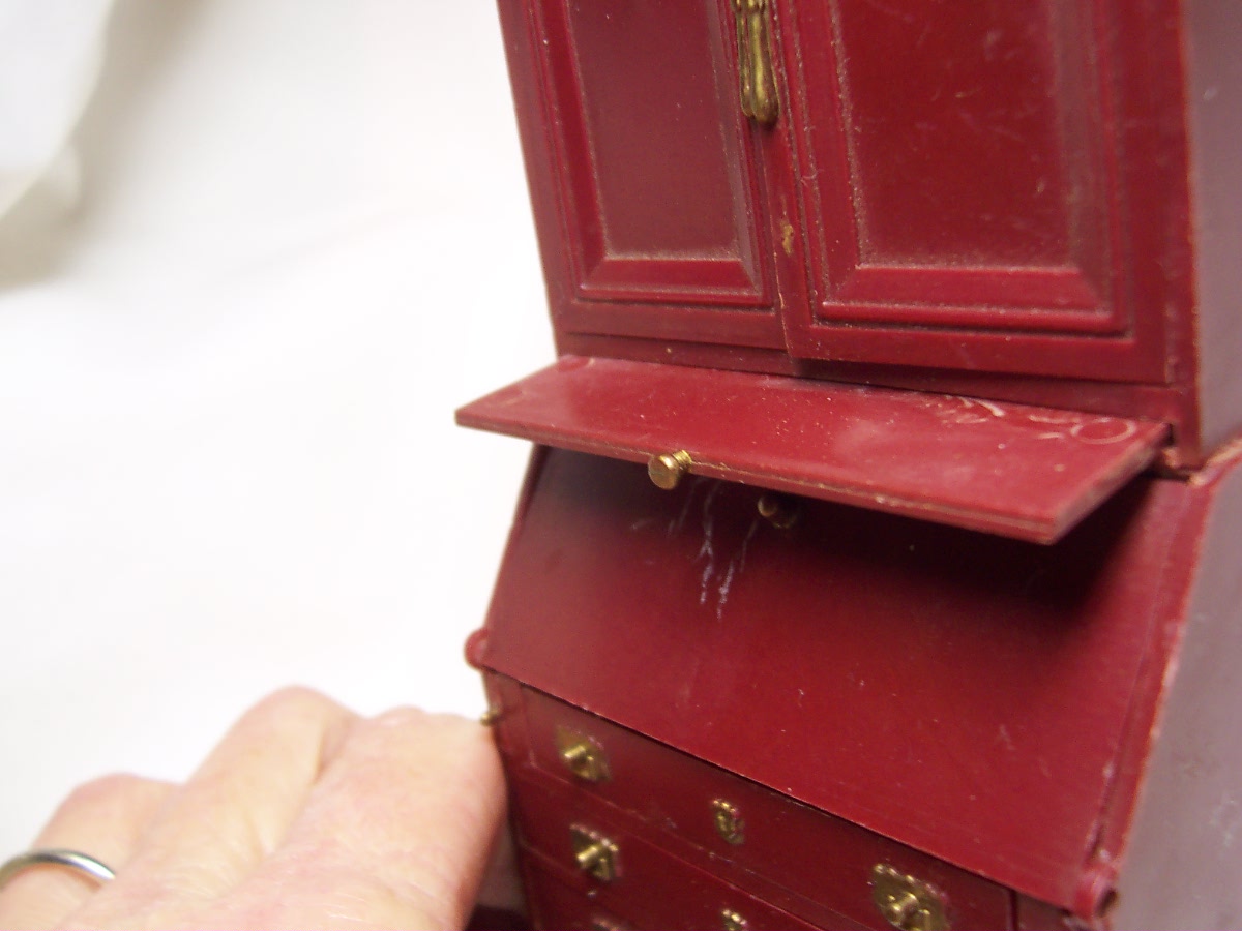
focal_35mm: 37
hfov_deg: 50.1
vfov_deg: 38.7
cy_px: 466
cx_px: 621
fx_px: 1328
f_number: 2.8
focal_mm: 5.6
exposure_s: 1/30
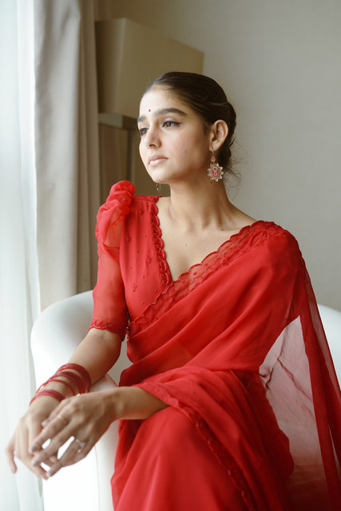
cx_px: 170
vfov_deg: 39.6
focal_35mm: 50
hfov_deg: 27.0
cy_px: 256
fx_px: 710
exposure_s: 1/250
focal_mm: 50
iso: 640
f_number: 2.8
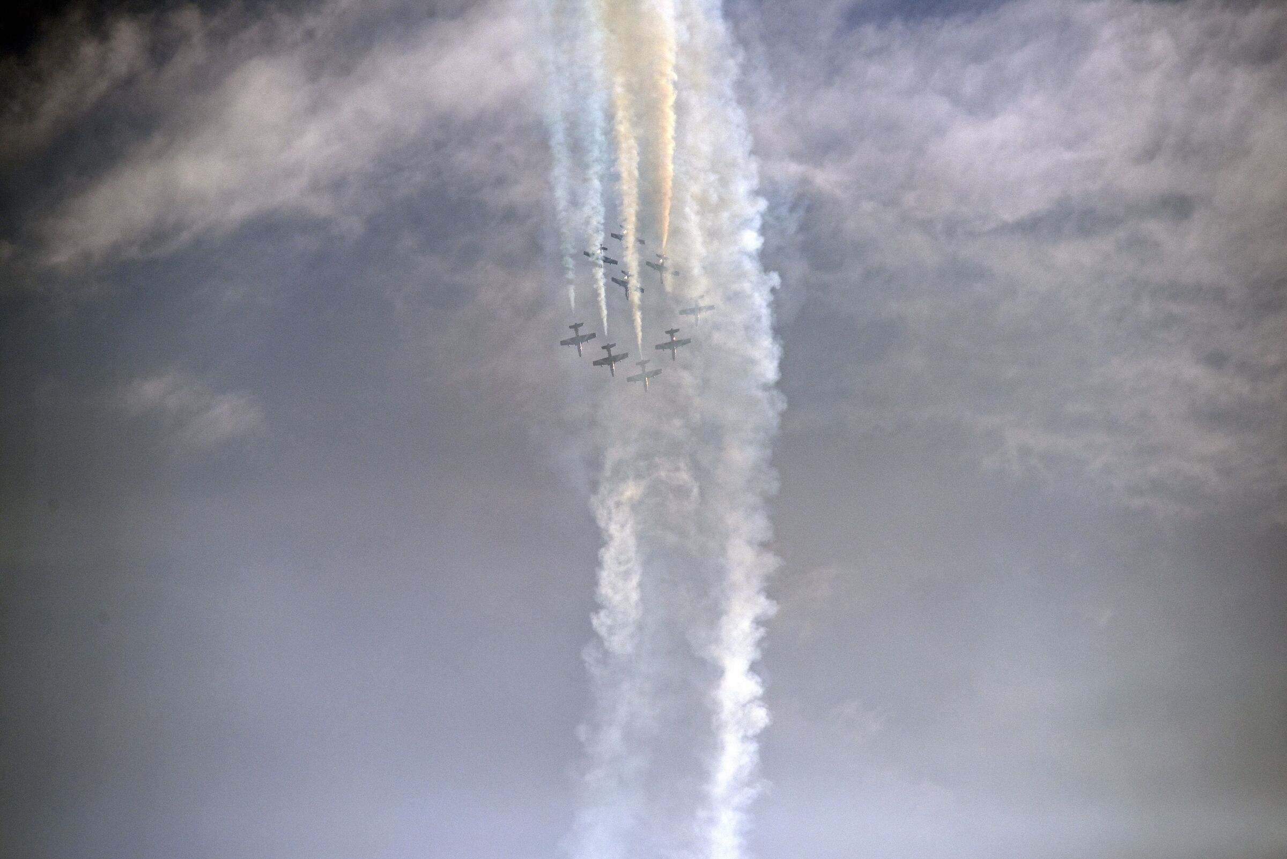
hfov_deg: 6.9
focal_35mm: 300
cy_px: 430
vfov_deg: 4.6
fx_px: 10728
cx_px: 644
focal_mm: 300
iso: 400
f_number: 5.6
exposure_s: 1/8000
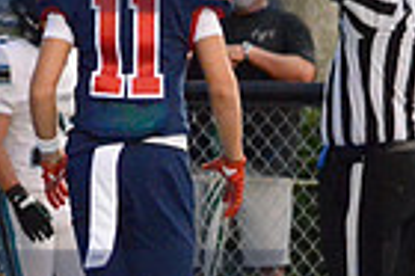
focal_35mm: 1307
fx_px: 15049
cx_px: -362
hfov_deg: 1.6
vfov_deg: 1.0
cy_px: 131
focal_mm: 210
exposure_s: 1/320
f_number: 5.3
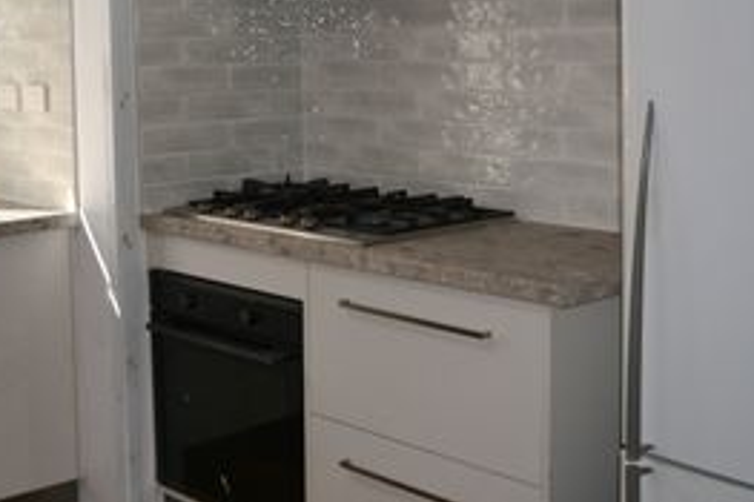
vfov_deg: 22.8
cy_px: 148
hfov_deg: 33.2
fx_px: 1235
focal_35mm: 59
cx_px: 175
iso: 180
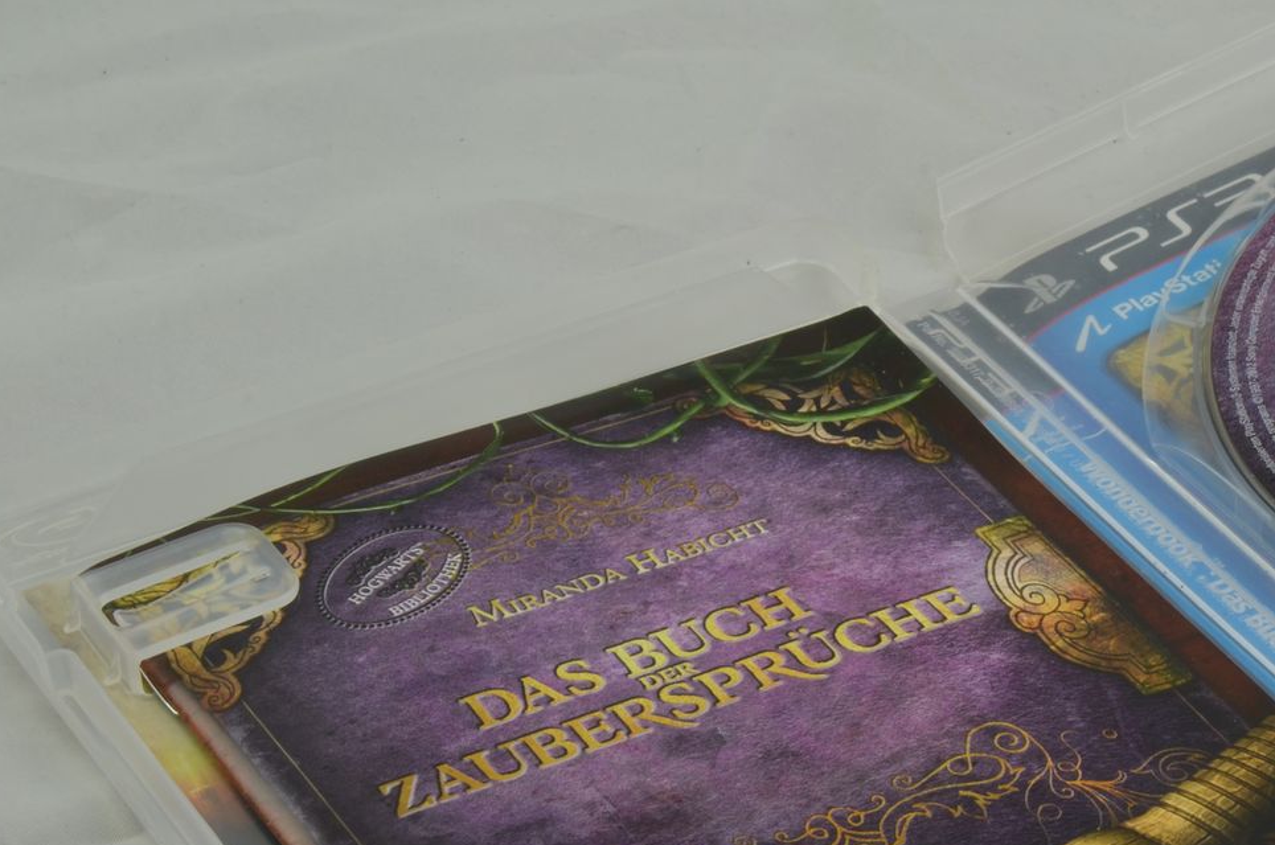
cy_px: 723
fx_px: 3959
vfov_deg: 12.1
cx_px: 1176
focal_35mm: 112
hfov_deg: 18.0
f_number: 20
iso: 100
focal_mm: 40
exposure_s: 1/2.5
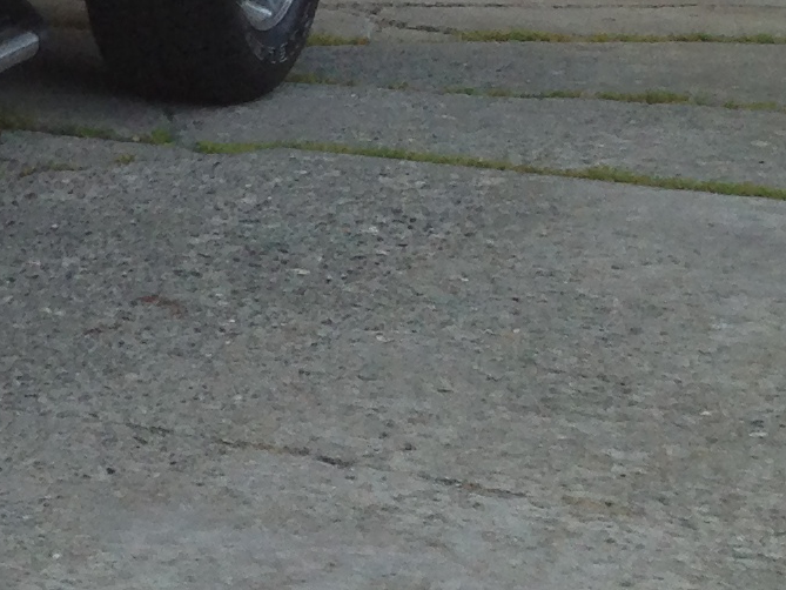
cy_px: -134
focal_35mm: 161
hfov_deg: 10.7
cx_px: -1009
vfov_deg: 9.1
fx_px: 3656
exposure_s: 1/120
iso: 64
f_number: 2.4
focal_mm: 4.13
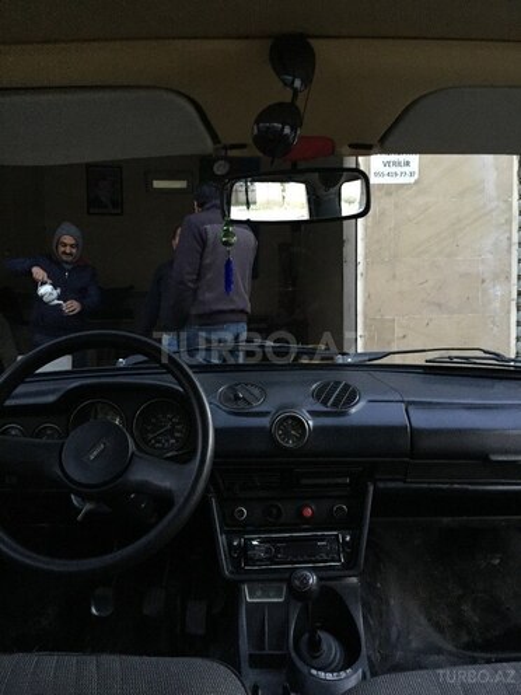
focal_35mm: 29
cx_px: 260
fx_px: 582
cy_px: 348
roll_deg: +1.4
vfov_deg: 61.7
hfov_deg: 48.2
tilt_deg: -3.5
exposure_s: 1/17
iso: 500
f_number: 2.2
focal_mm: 4.15
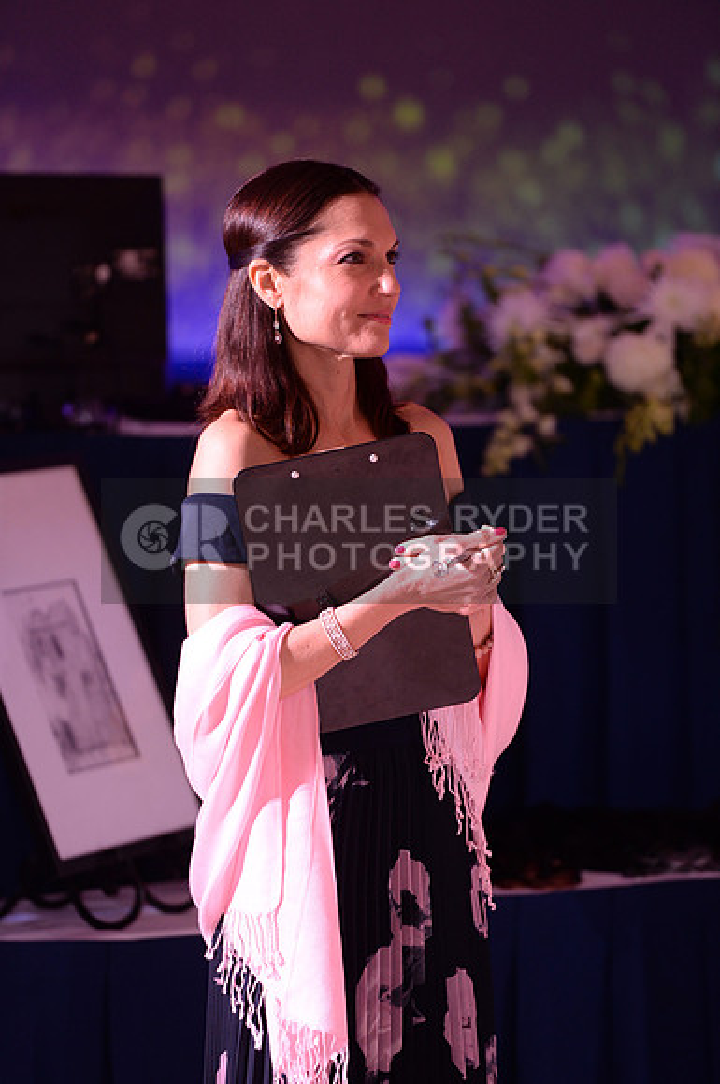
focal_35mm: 200
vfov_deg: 10.3
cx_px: 360
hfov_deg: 6.8
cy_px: 542
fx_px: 6018
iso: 1600
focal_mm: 200
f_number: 2.8
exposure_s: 1/250
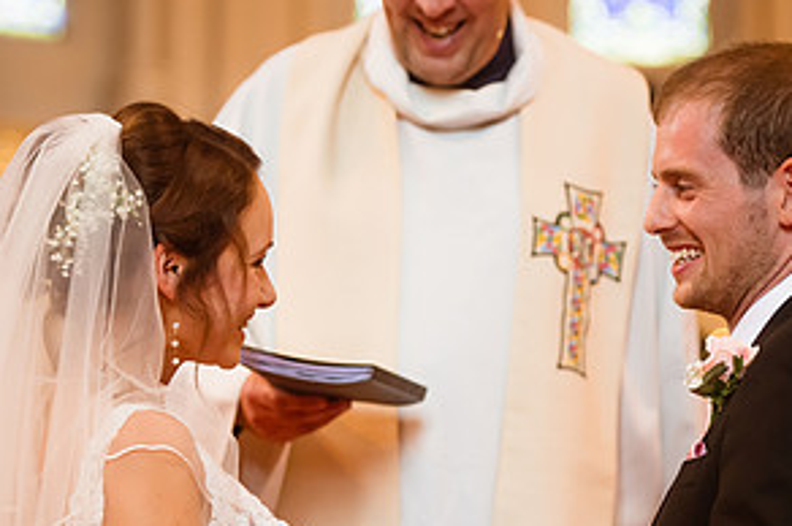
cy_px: 323
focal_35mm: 179
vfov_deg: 7.7
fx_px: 3934
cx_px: 410
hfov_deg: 11.5
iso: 1400
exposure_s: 1/320
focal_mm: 90
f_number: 2.8
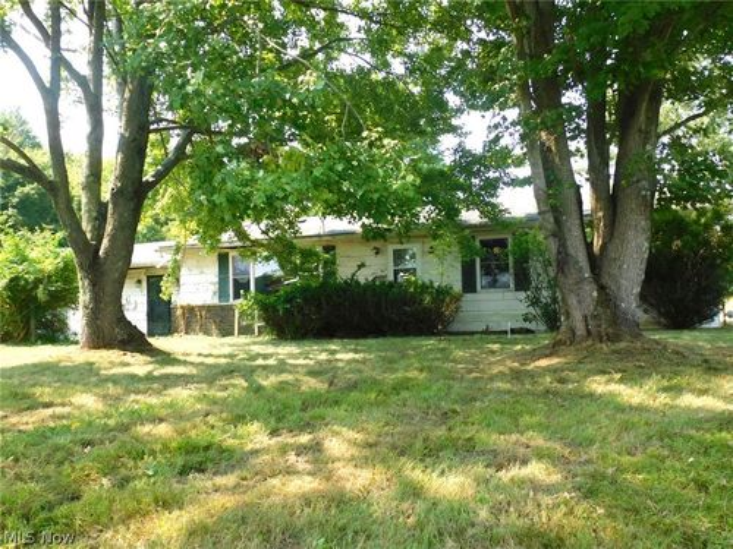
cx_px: 366
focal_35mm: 24
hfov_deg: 71.6
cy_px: 274
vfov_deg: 56.8
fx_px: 508
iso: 125
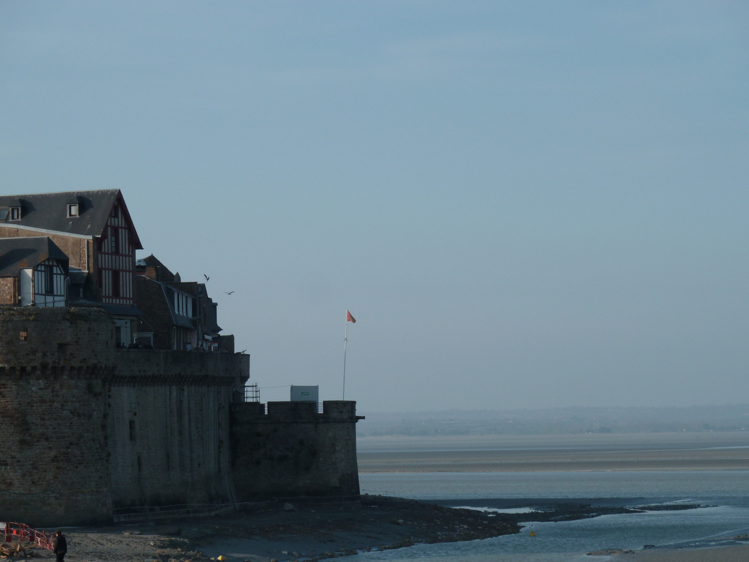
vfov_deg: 10.8
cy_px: 281
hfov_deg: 14.4
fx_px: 2964
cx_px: 374
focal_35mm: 137
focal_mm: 22.5
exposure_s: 1/500
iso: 80
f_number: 5
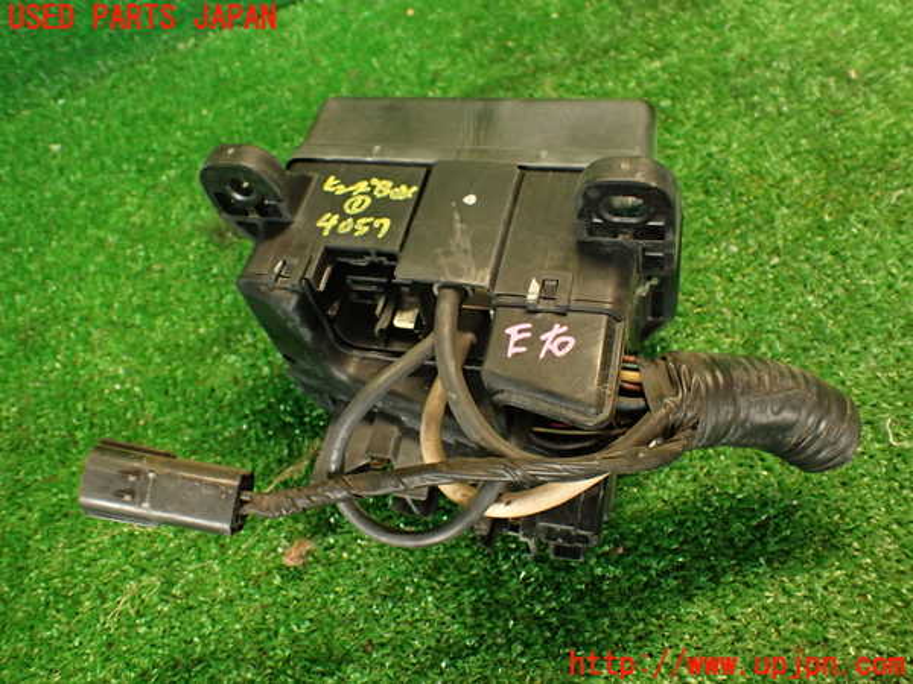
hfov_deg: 60.0
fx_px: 791
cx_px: 456
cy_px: 342
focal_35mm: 30
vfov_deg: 46.8
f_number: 2.3
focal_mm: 5.4
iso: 400
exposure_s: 1/30
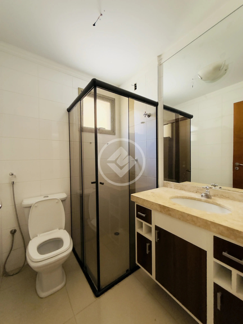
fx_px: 131
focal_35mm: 14
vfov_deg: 102.1
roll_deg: +0.9
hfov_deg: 85.7
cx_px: 122
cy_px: 162
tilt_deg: -0.4
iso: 400
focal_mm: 2.22
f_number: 2.2
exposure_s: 1/60
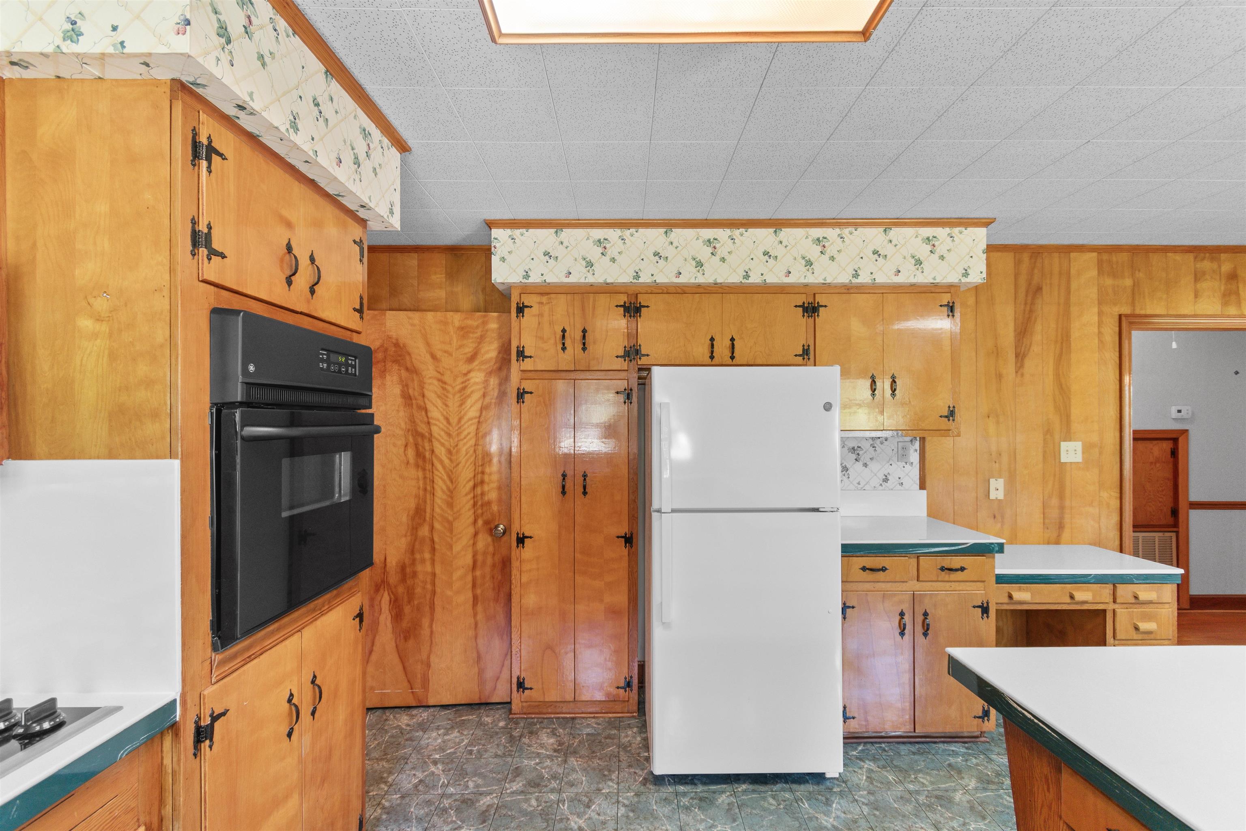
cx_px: 623
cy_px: 416
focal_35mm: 15
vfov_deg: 77.3
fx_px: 519
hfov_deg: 100.4
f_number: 4.5
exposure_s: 1/1.25
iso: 100
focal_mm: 10
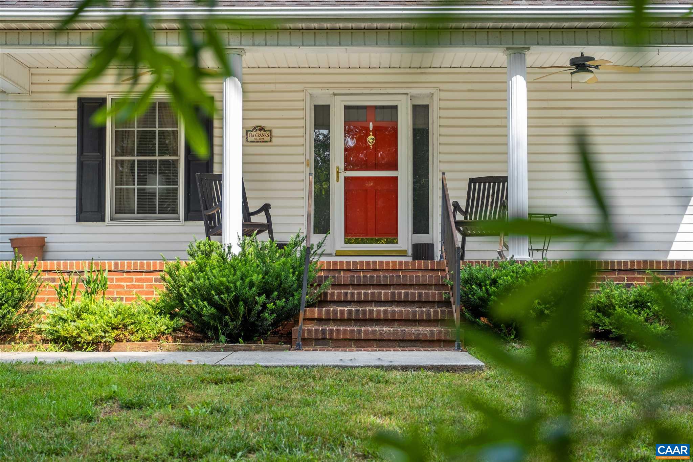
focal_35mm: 51
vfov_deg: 26.5
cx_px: 346
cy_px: 231
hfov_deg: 38.9
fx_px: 982
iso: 160
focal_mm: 34.2
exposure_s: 1/550
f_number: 2.8
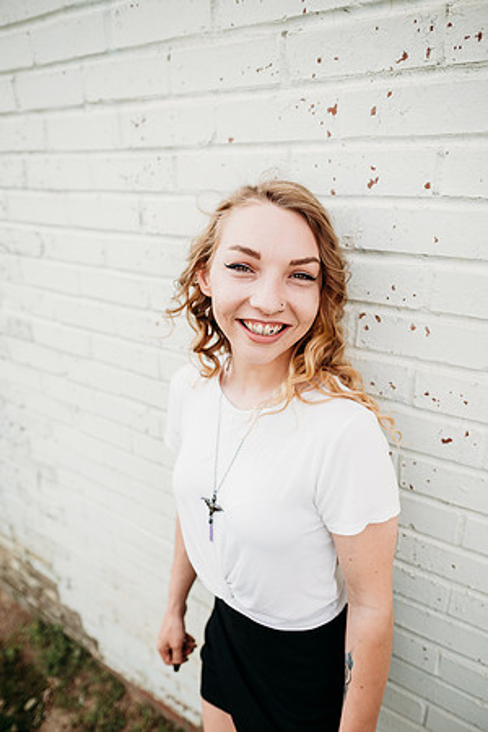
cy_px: 366
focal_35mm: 24
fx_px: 488
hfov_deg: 53.1
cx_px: 244
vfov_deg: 73.7
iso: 100
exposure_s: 1/640
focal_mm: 24
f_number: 2.8
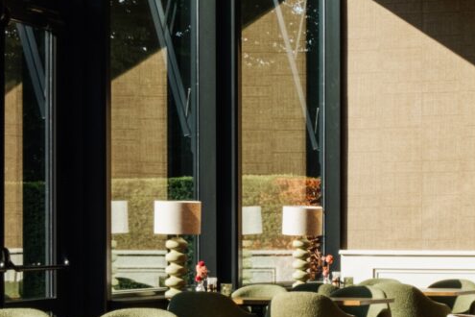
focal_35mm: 155
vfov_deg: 8.8
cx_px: 560
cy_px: 300
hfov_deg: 12.9
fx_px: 2045
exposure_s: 1/60
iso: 320
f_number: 18
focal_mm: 33.3
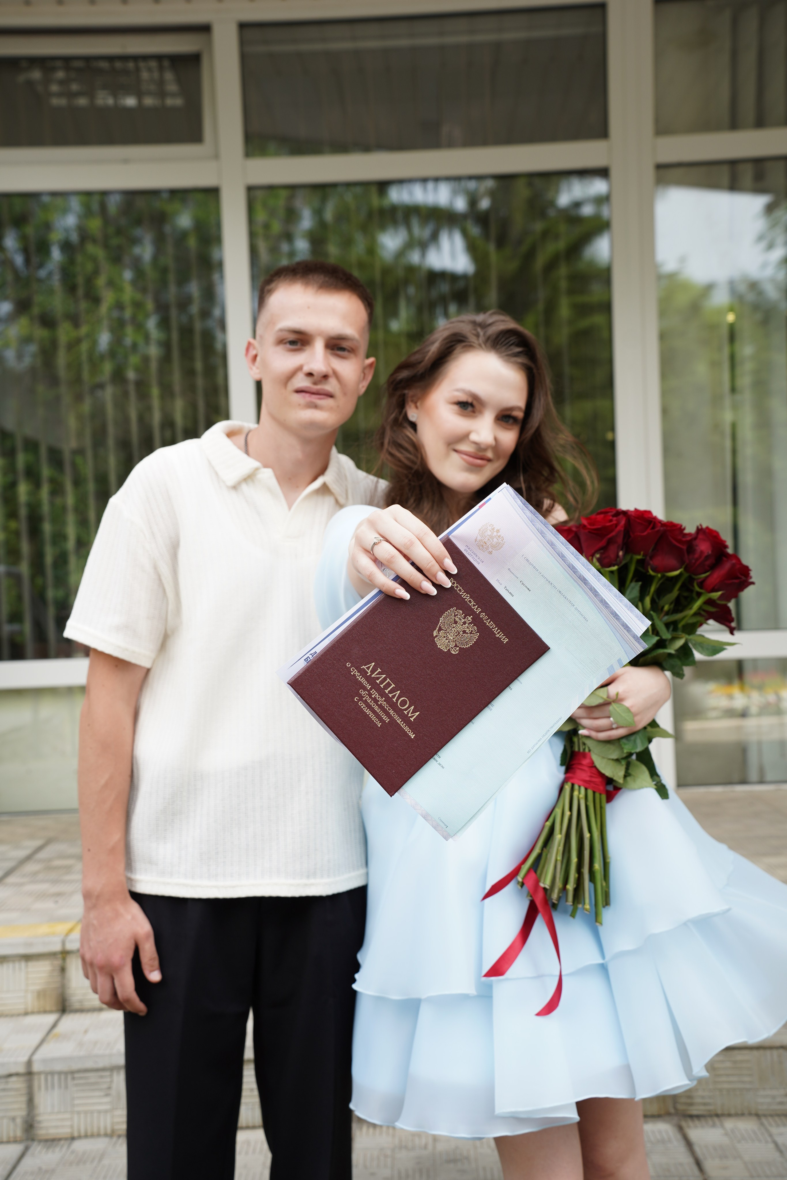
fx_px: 1476
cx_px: 394
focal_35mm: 45
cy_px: 590
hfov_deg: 29.9
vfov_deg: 43.6
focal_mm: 45
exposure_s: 1/200
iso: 200
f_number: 5
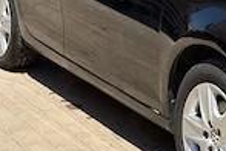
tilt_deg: -9.4
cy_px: -14
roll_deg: -0.4
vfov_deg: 9.2
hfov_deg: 13.8
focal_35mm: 147
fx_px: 923
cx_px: 208
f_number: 1.6
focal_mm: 5.96
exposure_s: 1/1957
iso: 50
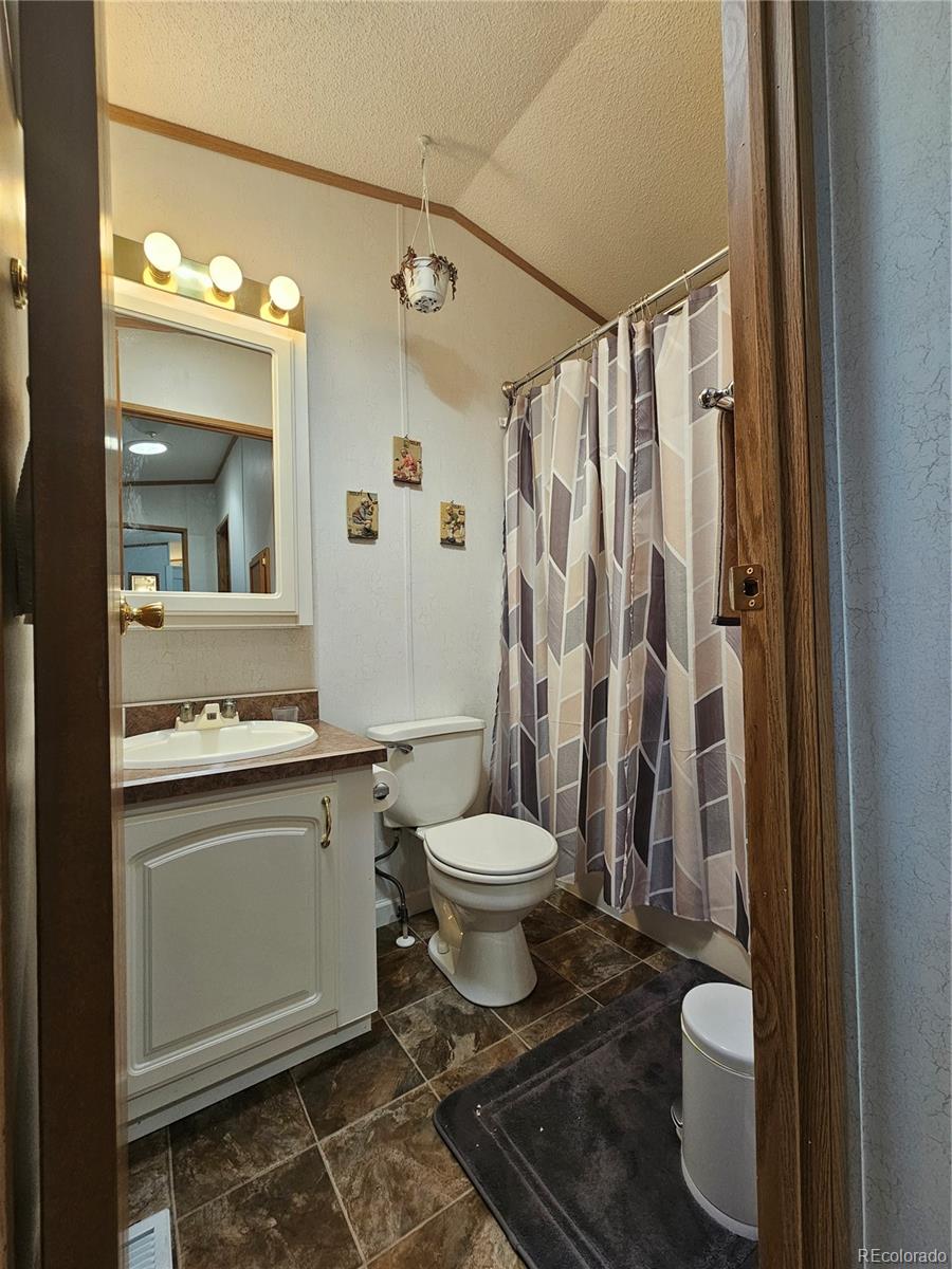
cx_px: 476
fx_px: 477
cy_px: 634
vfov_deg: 106.2
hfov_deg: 89.9
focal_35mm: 13
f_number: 2.2
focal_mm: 2.2
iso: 80
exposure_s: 1/60
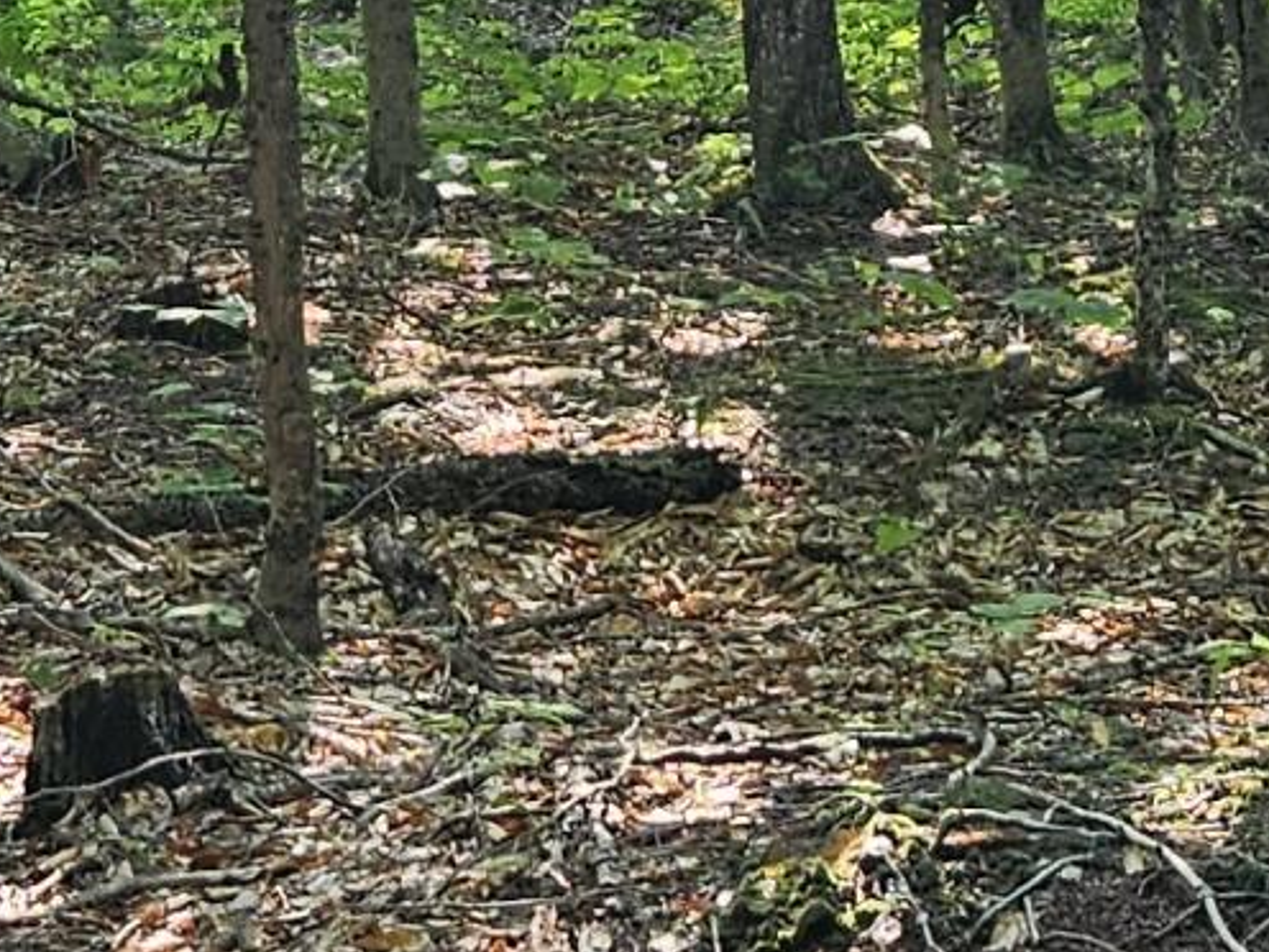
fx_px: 5096
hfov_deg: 14.2
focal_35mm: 139
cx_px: 563
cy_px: 317
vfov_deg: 10.7
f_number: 1.8
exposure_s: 1/180
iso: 50
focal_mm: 5.4
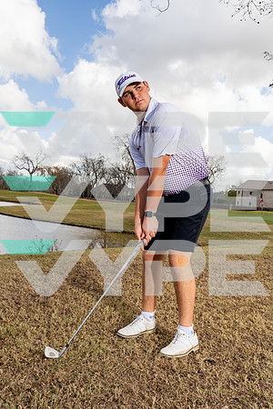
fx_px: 364
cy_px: 204
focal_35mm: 32
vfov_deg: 58.7
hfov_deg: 41.1
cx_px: 136
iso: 100
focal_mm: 32
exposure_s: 1/250
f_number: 8
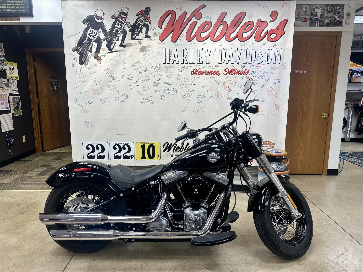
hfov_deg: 71.6
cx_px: 182
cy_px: 136
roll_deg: -0.1
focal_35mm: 24
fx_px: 252
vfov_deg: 56.8
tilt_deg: -10.2
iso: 80
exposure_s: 1/120
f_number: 1.78
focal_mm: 6.86
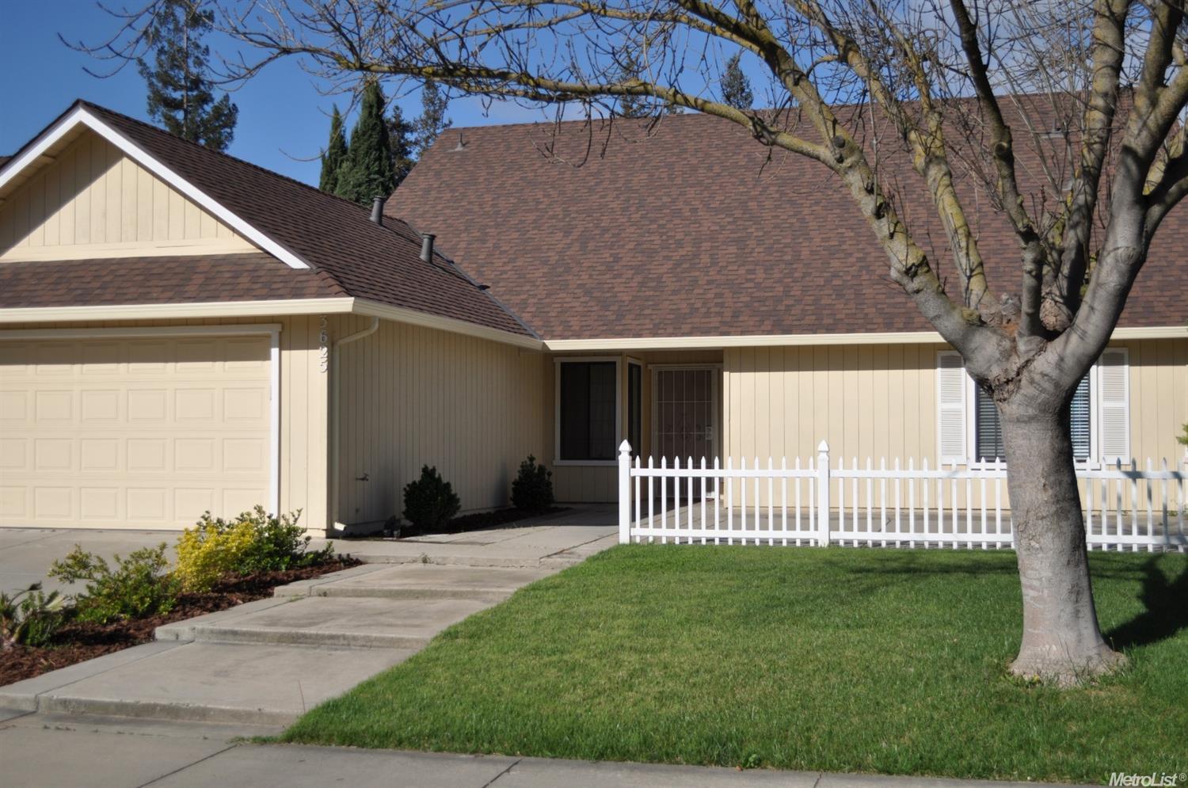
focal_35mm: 44
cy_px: 394
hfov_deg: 45.0
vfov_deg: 30.7
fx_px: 1433
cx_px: 594
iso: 200
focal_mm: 29
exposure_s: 1/2500
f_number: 4.5
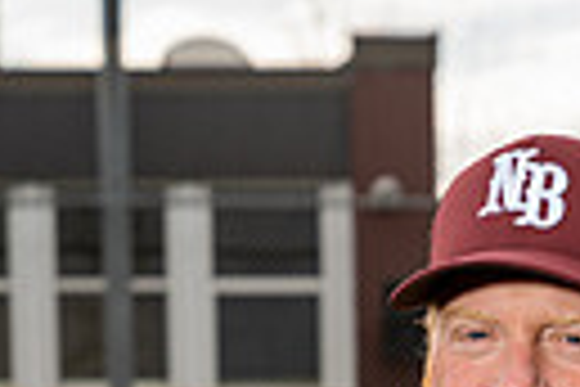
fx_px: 3657
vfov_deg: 5.8
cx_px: 490
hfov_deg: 9.0
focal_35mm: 227
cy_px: 994
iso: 100
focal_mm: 65
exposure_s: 1/250
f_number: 5
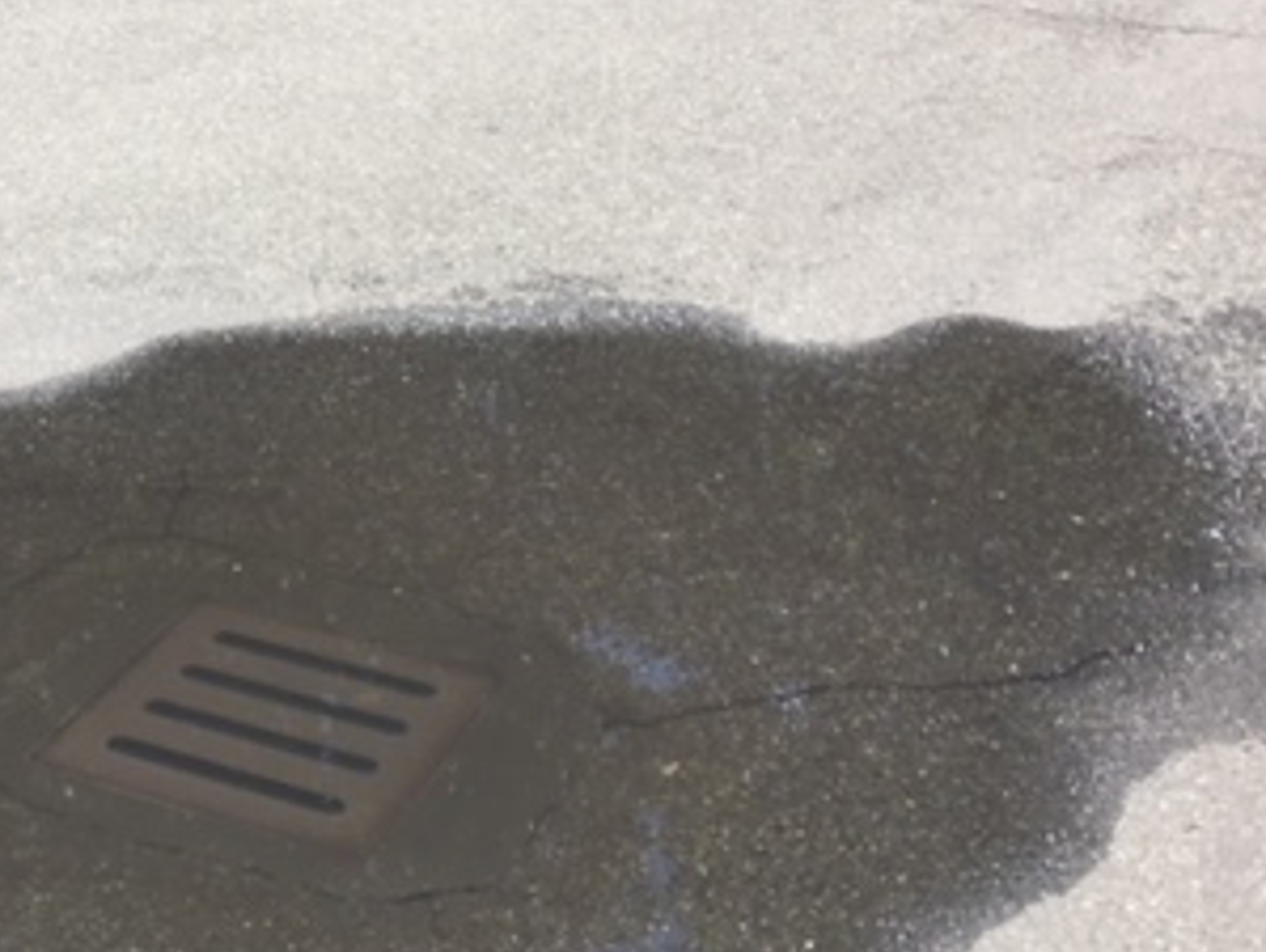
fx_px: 2270
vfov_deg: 23.2
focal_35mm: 62
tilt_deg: -16.9
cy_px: 118
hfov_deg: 30.3
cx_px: 220
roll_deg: +0.5
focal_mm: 4.15
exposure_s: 1/1276
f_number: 2.2
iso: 32
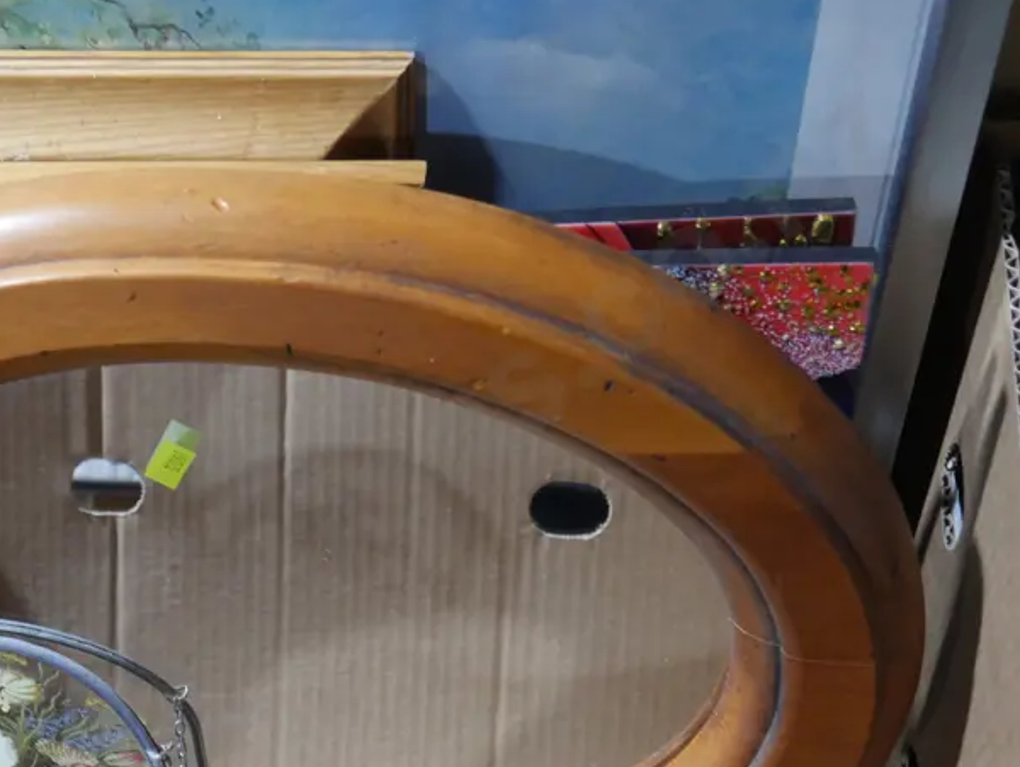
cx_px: 187
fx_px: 1710
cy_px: 644
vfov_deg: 24.7
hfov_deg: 32.2
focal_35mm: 58
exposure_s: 1/60
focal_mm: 17
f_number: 4
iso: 800
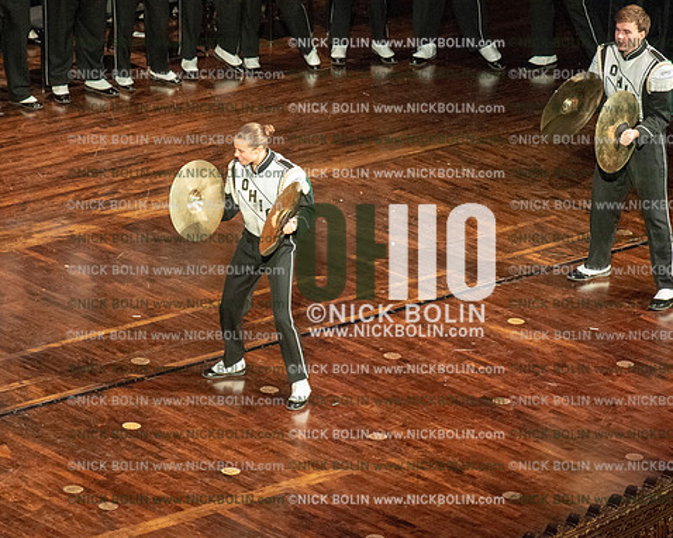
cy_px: 270
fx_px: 4759
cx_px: 396
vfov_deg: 6.5
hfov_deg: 8.1
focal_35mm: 239
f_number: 5.6
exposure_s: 1/200
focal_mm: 210
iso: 8000
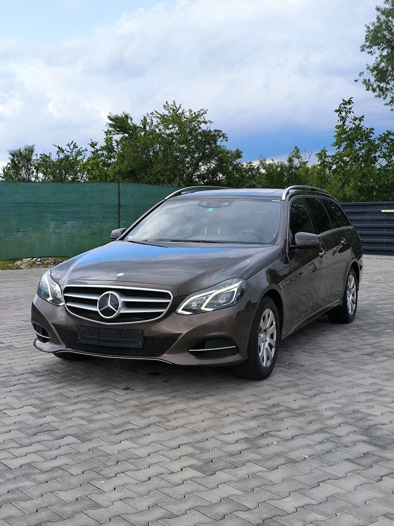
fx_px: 774
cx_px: 198
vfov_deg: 37.5
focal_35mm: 51
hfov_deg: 28.6
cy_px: 259
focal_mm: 7.1
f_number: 1.9
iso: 50
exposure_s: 1/279
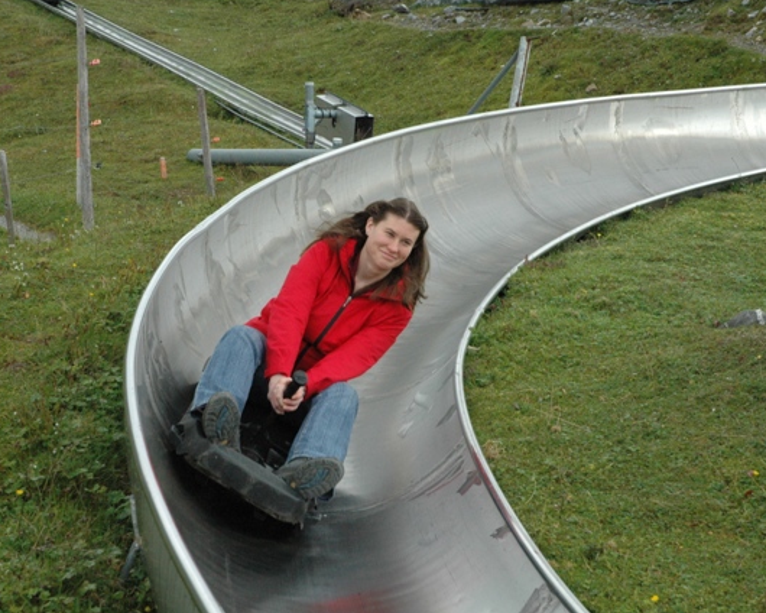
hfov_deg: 22.5
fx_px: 1927
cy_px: 306
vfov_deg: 18.1
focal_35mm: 85
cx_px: 406
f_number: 10
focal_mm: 50
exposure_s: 1/400
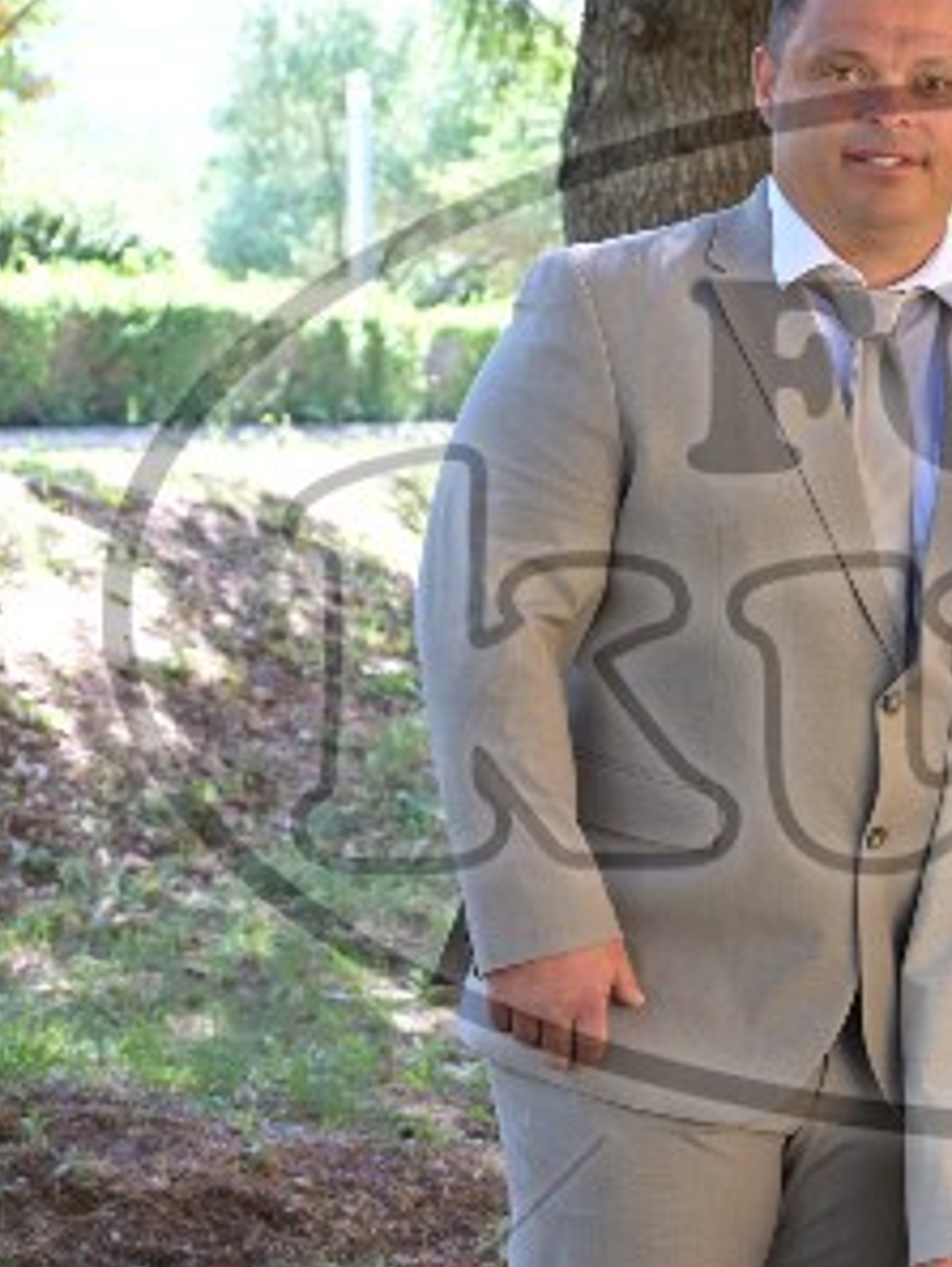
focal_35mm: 103
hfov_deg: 14.0
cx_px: 1136
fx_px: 3774
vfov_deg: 19.1
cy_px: 612
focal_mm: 49
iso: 640
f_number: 5.6
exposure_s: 1/160
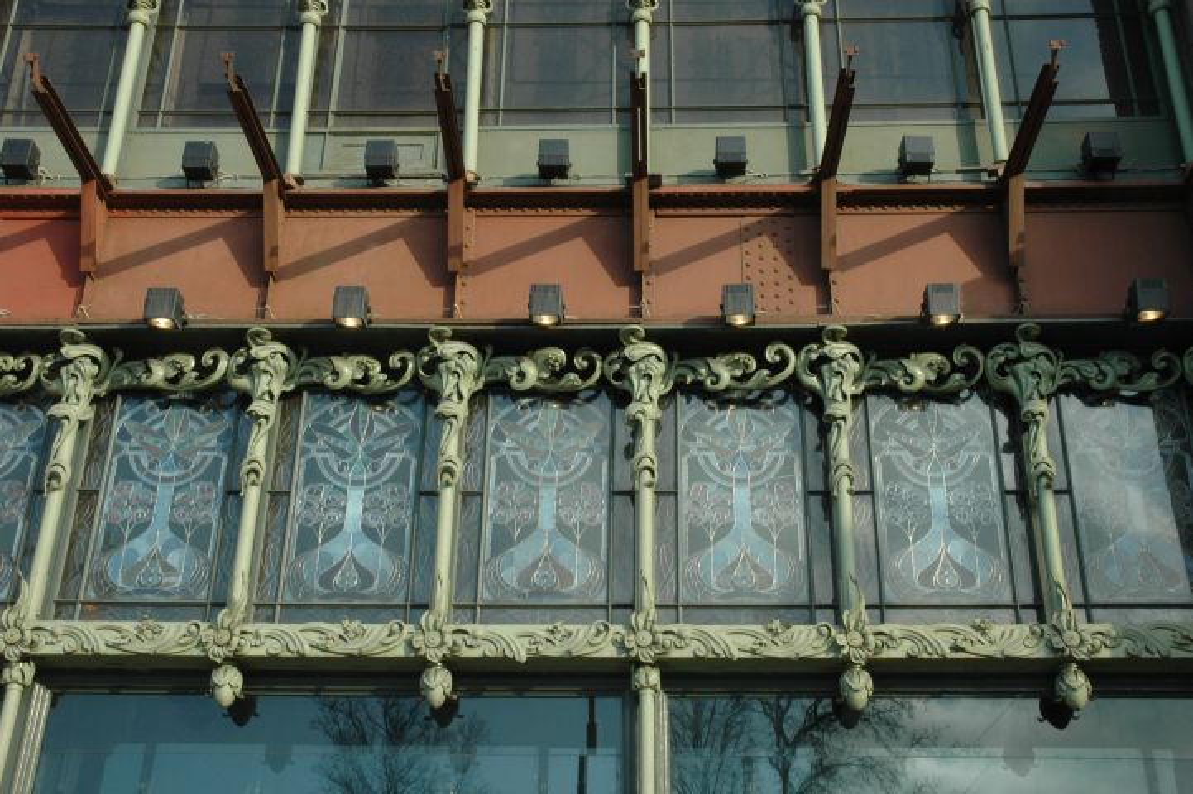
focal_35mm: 46
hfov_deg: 42.3
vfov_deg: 28.9
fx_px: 1540
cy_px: 397
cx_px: 596
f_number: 16
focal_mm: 31
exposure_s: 1/80
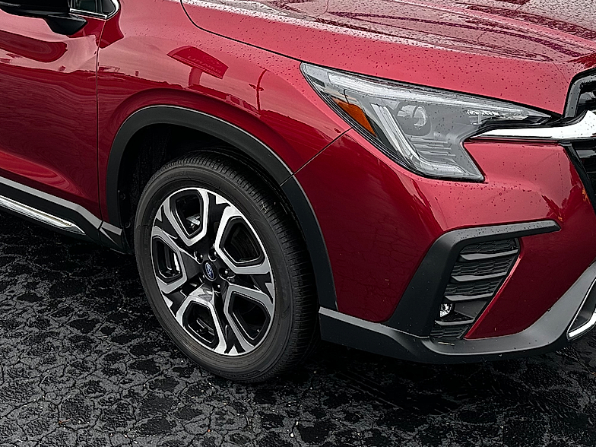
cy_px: 97
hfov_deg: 38.6
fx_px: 844
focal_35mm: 49
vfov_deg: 29.1
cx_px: 211
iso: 80
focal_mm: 6.86
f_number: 1.78
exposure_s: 1/654
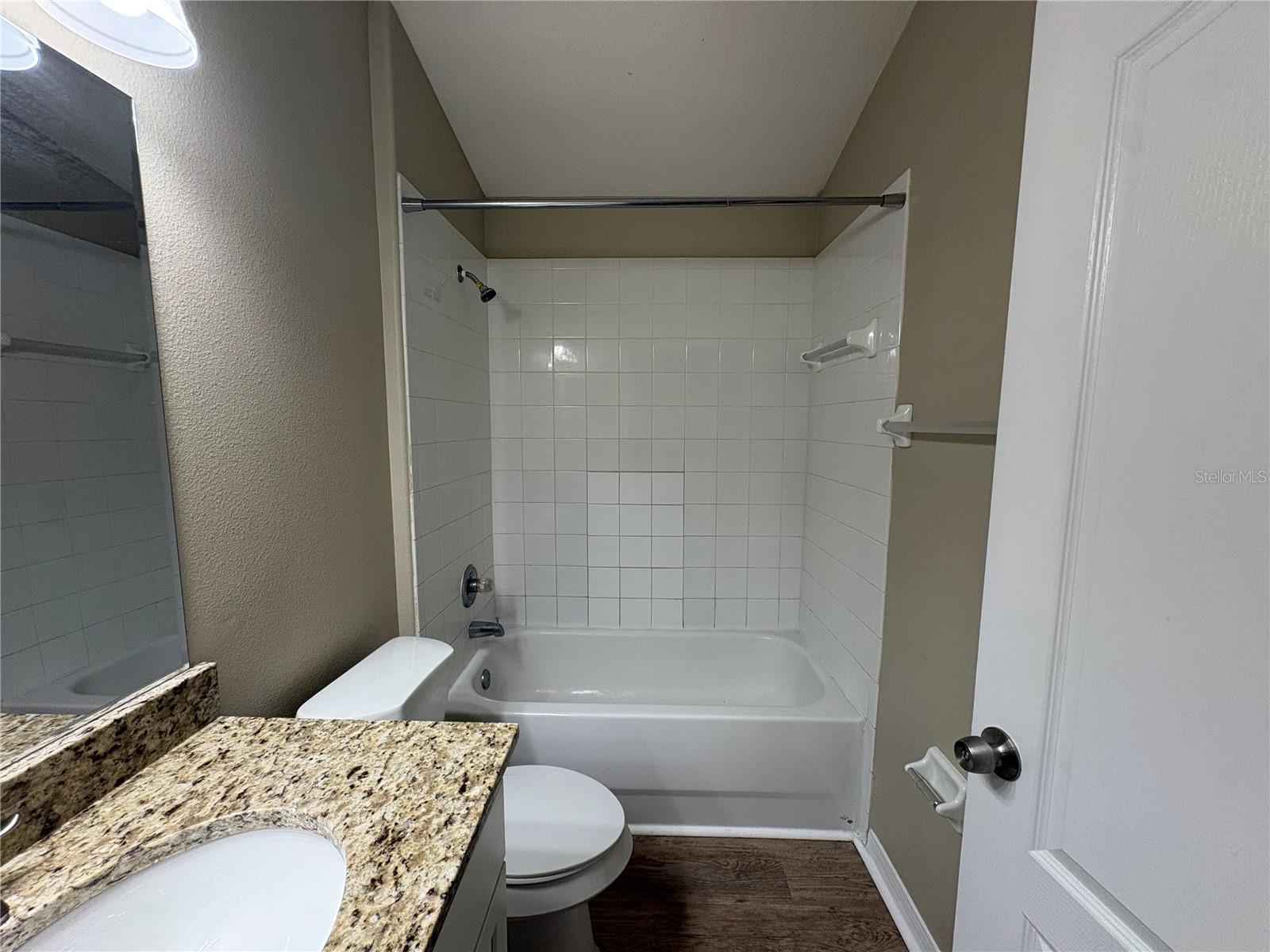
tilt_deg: -5.6
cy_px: 476
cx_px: 635
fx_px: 514
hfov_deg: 102.1
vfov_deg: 85.7
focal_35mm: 14
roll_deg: +0.0
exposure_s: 1/120
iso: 160
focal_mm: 2.22
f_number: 2.2
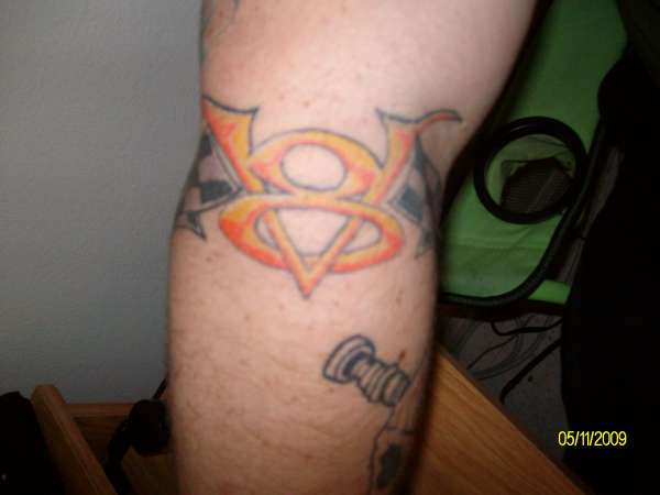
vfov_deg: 40.7
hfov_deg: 52.6
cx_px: 330
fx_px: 667
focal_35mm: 35
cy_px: 248
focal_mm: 5.8
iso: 200
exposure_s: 1/40
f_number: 2.8
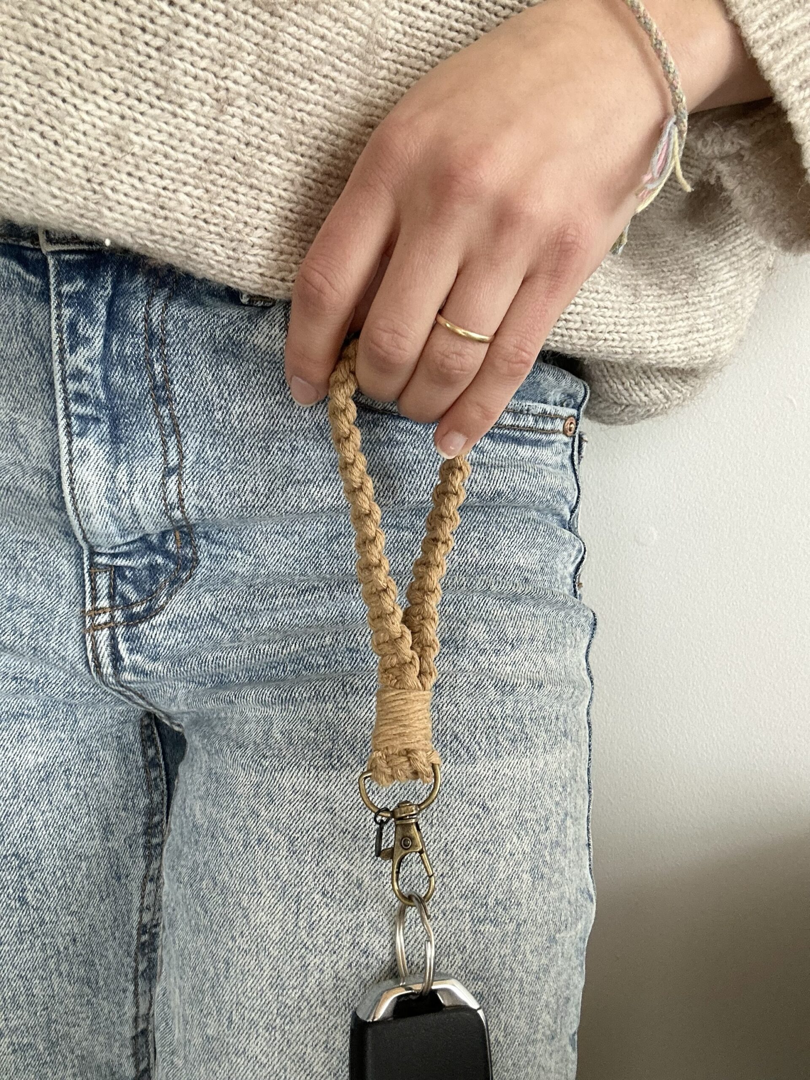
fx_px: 936
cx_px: 405
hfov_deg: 46.8
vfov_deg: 60.0
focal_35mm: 30
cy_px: 540
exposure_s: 1/60
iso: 100
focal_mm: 2.69
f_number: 1.9
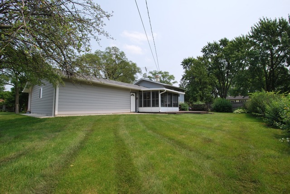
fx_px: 121
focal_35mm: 15
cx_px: 145
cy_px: 97
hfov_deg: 100.3
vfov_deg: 77.4
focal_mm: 10
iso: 200
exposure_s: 1/250
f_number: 10
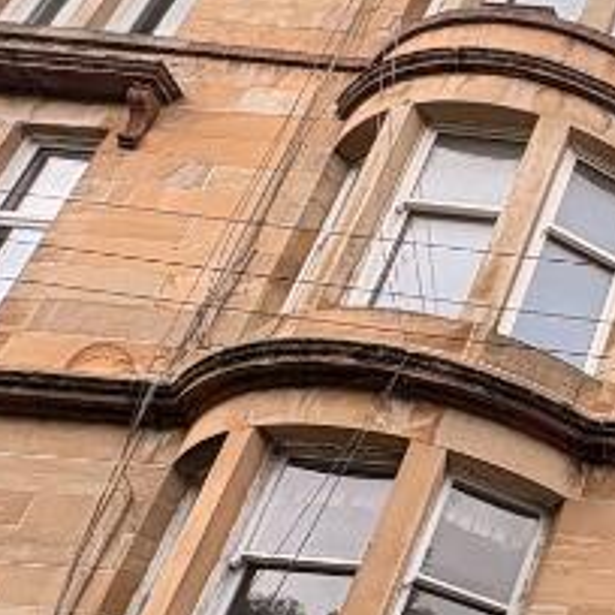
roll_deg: -2.6
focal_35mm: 62
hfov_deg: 19.9
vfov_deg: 25.4
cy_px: 699
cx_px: 1118
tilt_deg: +28.8
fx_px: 1246
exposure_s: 1/309
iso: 40
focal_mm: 2.22
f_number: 2.2
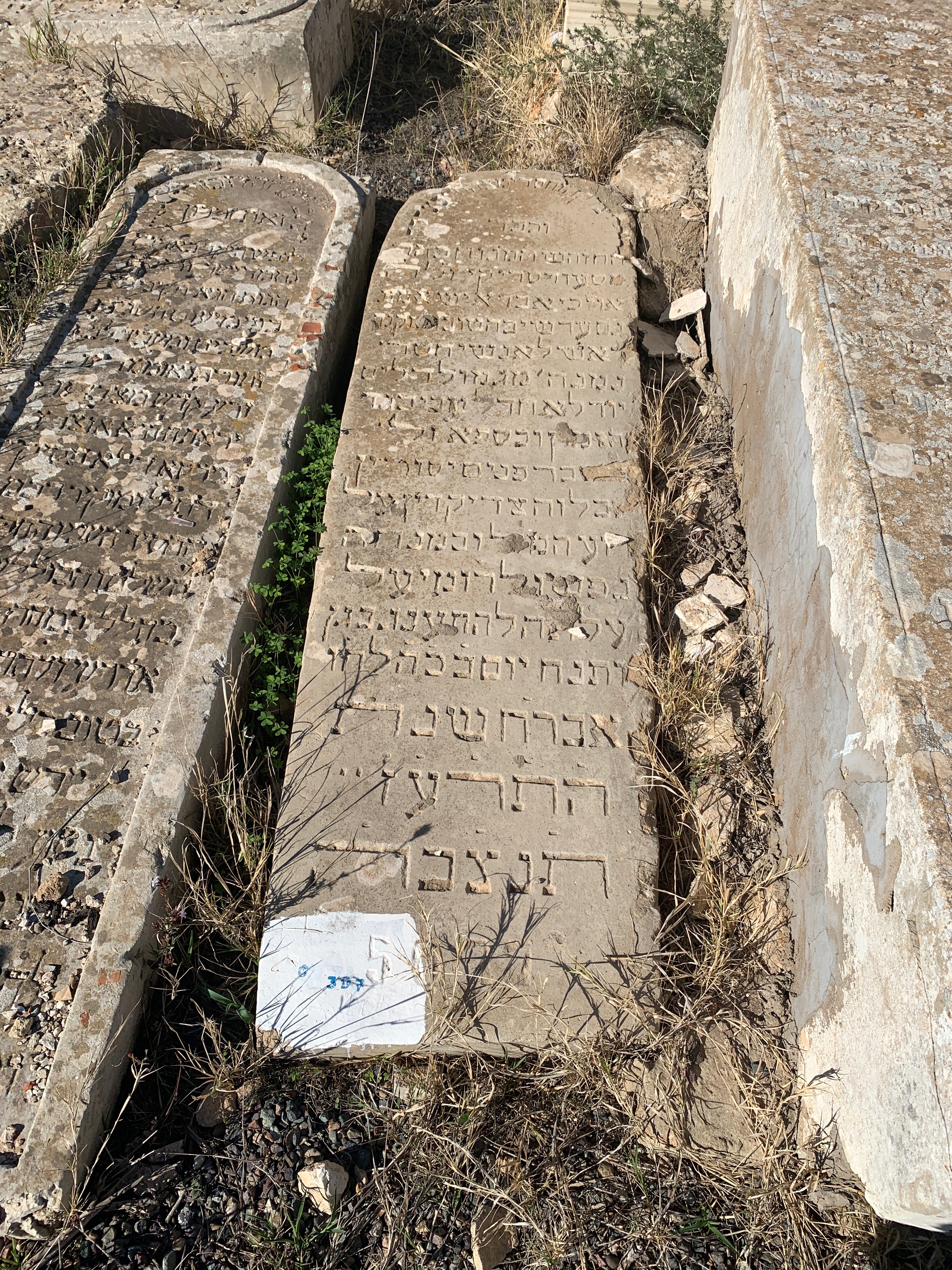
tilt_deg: -52.5
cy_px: 635
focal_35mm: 26
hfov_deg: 53.1
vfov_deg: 67.3
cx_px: 476
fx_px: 953
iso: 25
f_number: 1.8
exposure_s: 1/4098
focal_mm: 4.25
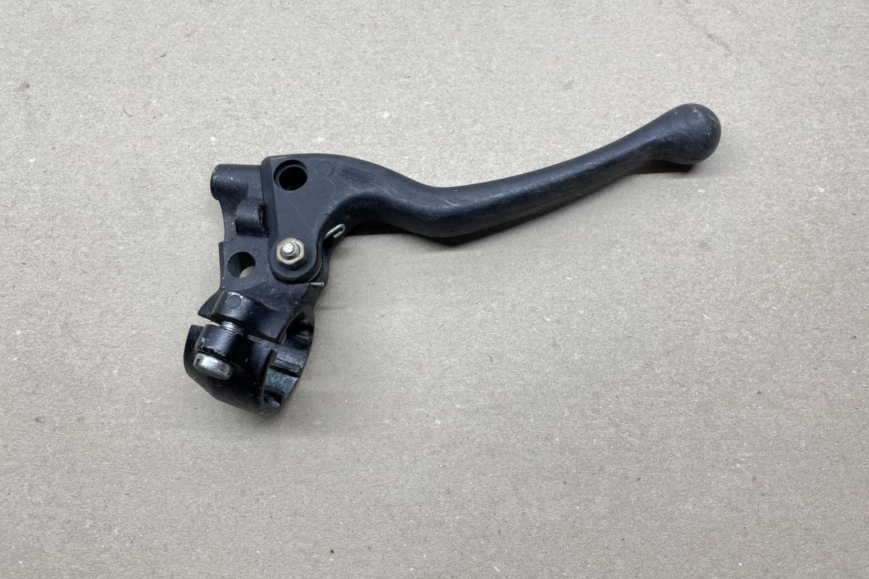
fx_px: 676
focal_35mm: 28
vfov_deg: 46.3
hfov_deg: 65.5
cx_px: 444
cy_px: 258
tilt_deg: -75.3
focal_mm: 4.2
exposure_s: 1/100
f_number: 1.6
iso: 80
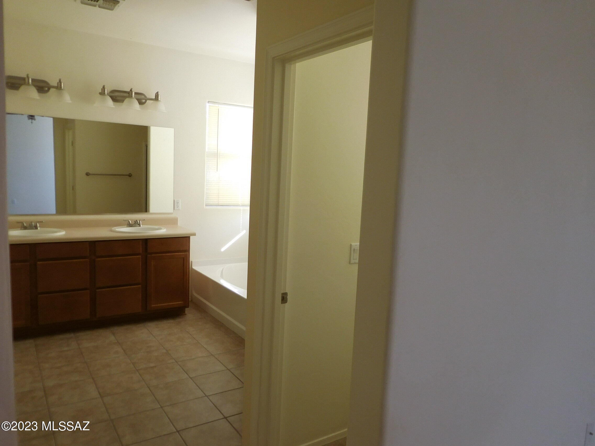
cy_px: 223
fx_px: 430
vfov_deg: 54.9
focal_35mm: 25
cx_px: 298
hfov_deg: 69.4
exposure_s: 1/30
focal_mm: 4.5
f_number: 3.3
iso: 125
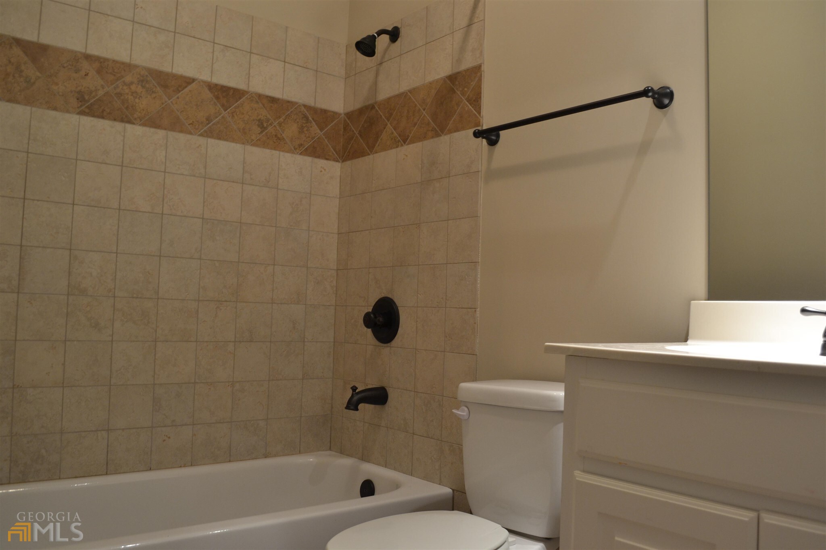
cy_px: 275
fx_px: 688
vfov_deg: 43.6
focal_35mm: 30
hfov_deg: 61.9
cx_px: 413
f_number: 5.6
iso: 400
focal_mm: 20
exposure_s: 1/13
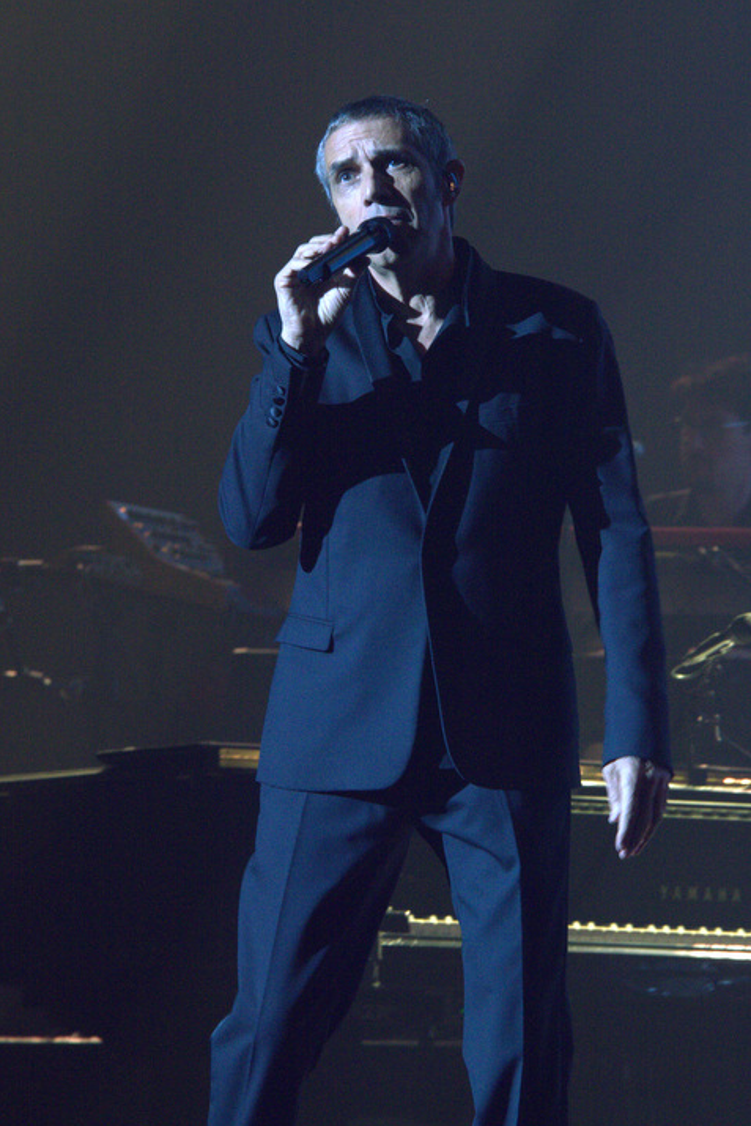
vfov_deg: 6.8
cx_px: 376
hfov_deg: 4.6
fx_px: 9445
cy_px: 564
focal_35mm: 302
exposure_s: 1/60
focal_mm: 200
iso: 400
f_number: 9
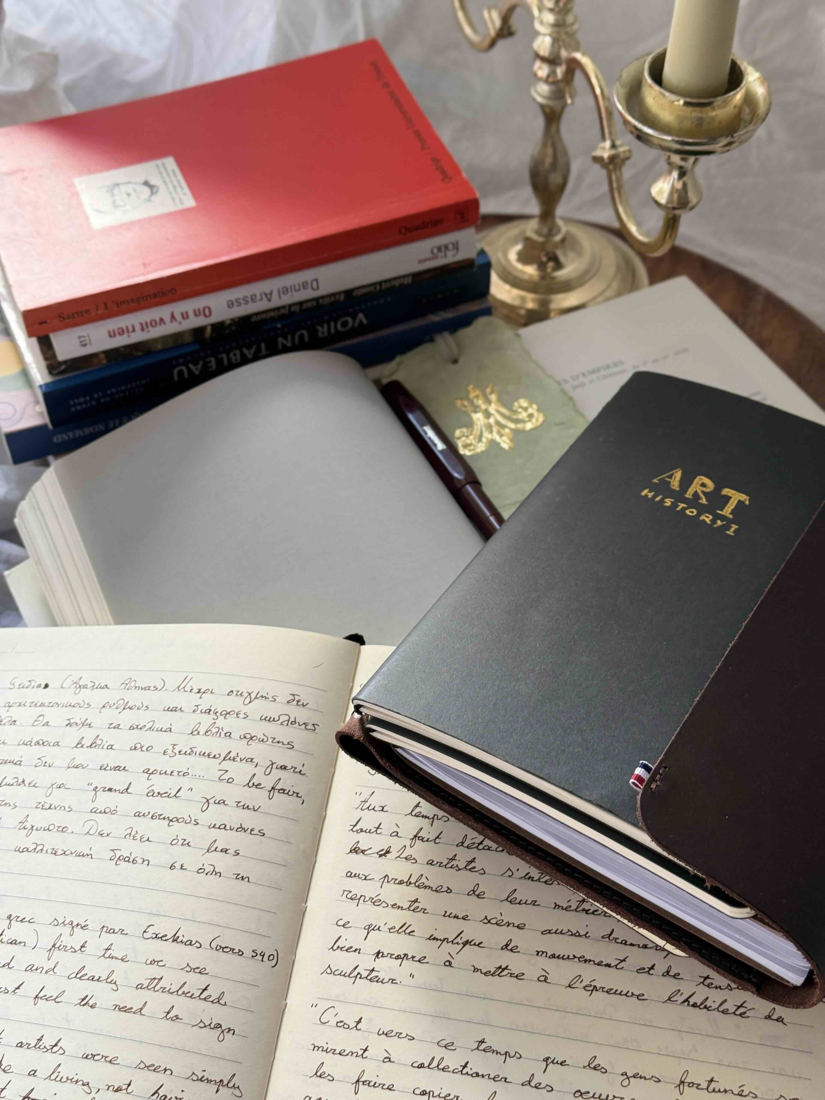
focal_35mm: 48
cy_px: 550
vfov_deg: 39.7
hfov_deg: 30.3
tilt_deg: -49.2
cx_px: 412
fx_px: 1525
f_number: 1.78
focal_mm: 6.76
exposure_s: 1/81
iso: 100
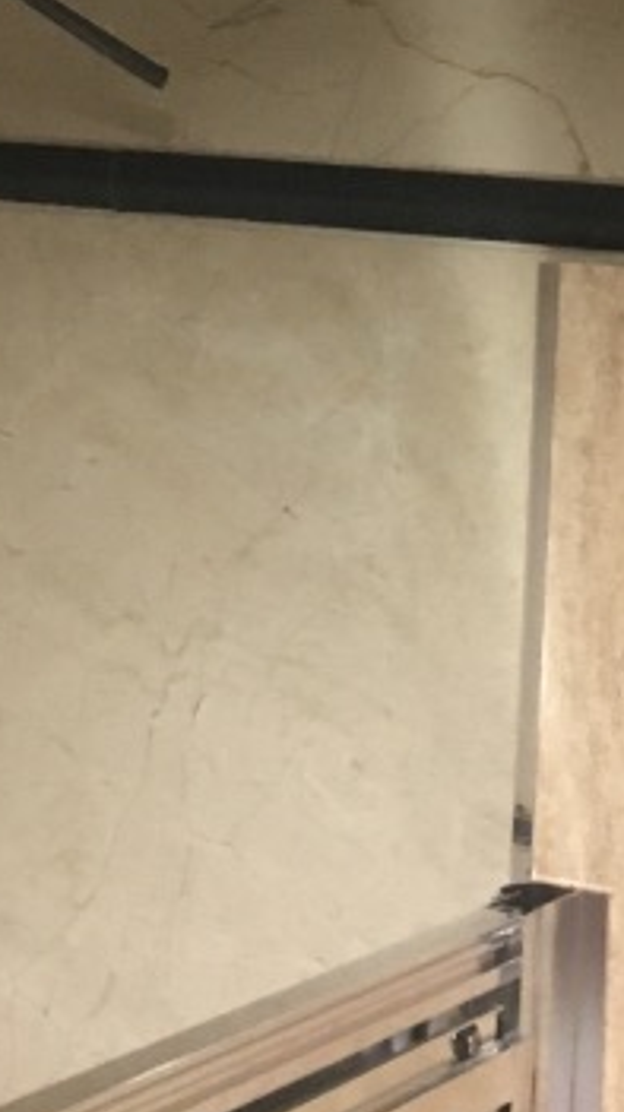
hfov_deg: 11.2
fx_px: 3182
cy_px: -418
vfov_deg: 18.2
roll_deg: -4.4
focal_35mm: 108
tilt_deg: +8.9
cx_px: 162
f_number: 2.2
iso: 160
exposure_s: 1/33
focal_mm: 4.15
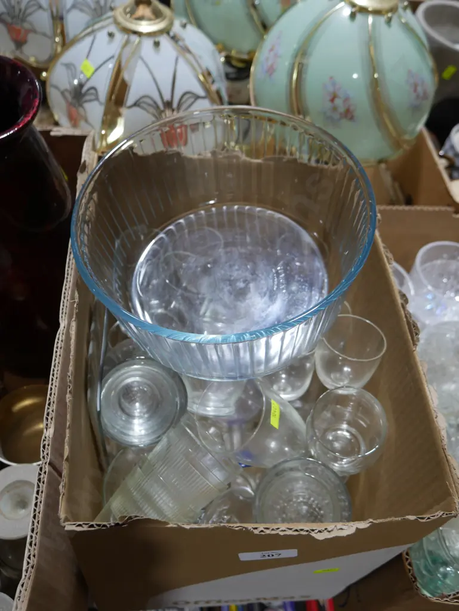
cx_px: 230
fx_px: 565
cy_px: 306
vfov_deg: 56.8
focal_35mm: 32
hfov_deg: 44.2
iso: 200
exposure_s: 1/60
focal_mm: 16
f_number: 3.6
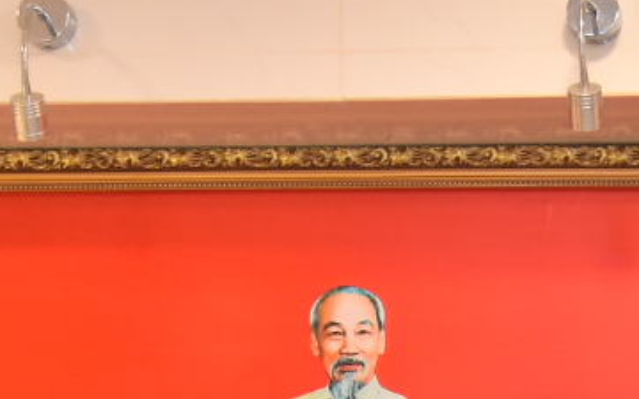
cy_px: 917
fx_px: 3831
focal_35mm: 220
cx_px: 655
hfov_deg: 9.5
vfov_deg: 5.8
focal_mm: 32
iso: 640
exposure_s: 1/125
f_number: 4
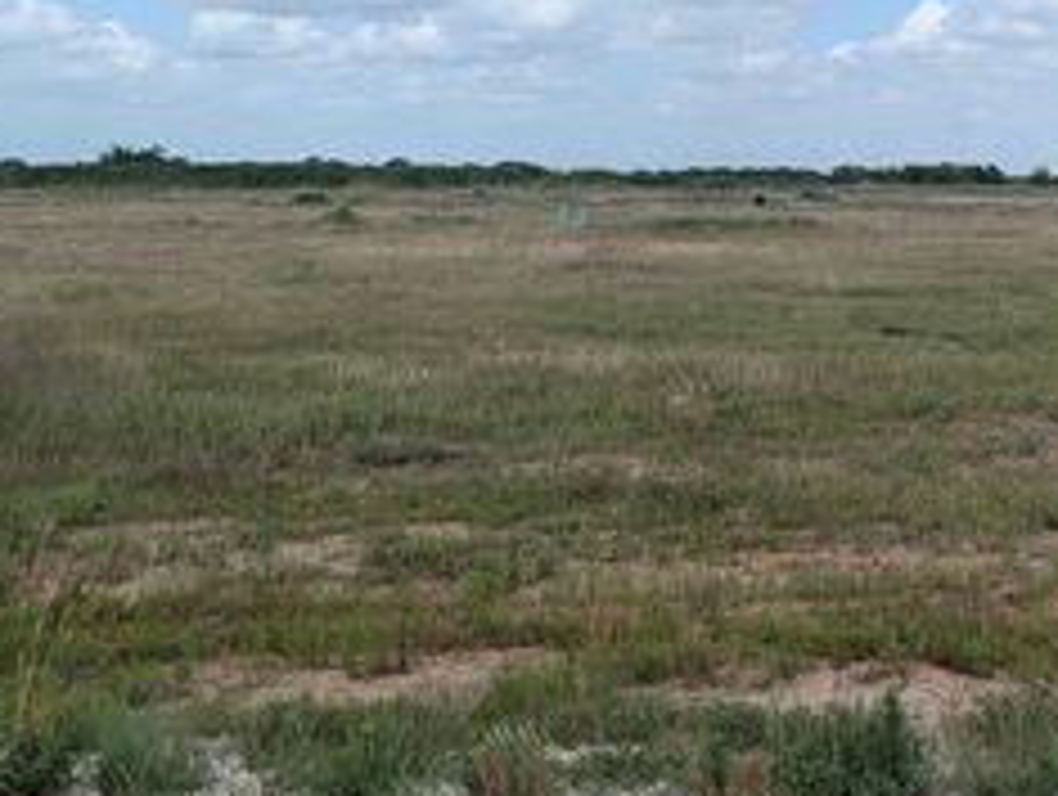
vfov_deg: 28.5
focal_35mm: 51
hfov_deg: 35.9
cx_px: 878
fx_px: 1561
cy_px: 304
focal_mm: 6.9
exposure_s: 1/1095
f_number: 1.68
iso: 21
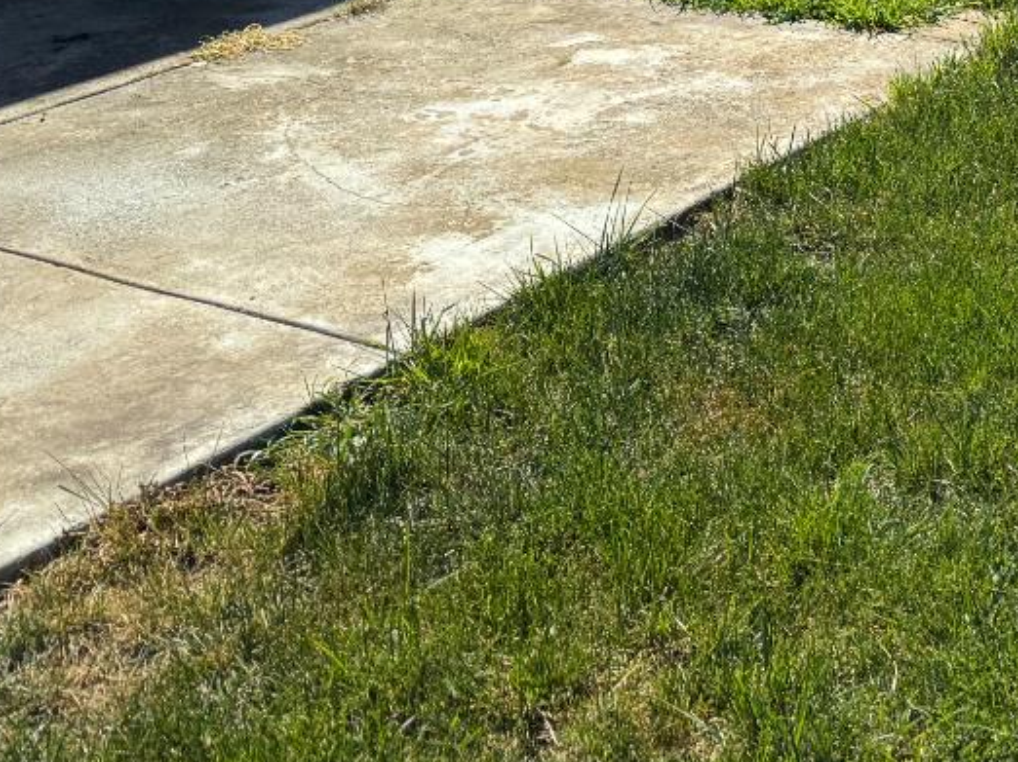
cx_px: 1311
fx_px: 2028
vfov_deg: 19.4
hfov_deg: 24.7
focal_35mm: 69
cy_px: -274
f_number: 1.78
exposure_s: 1/3597
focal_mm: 6.76
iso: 80
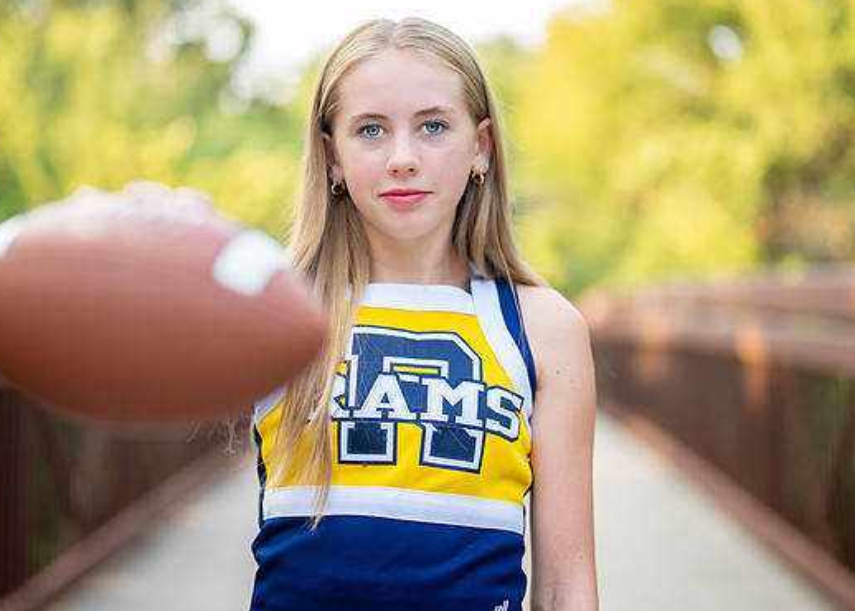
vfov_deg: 21.5
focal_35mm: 66
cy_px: 242
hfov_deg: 29.9
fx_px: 1603
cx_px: 416
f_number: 1.2
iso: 160
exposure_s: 1/500
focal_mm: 50
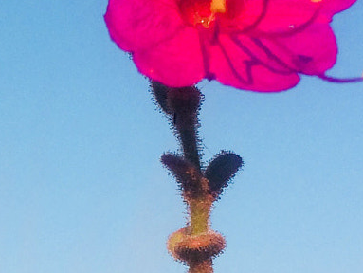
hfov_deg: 15.3
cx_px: -151
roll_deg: -1.8
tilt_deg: +18.3
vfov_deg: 12.3
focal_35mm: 121
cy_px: 145
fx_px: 1270
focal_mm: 4.15
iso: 32
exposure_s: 1/1001
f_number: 2.2
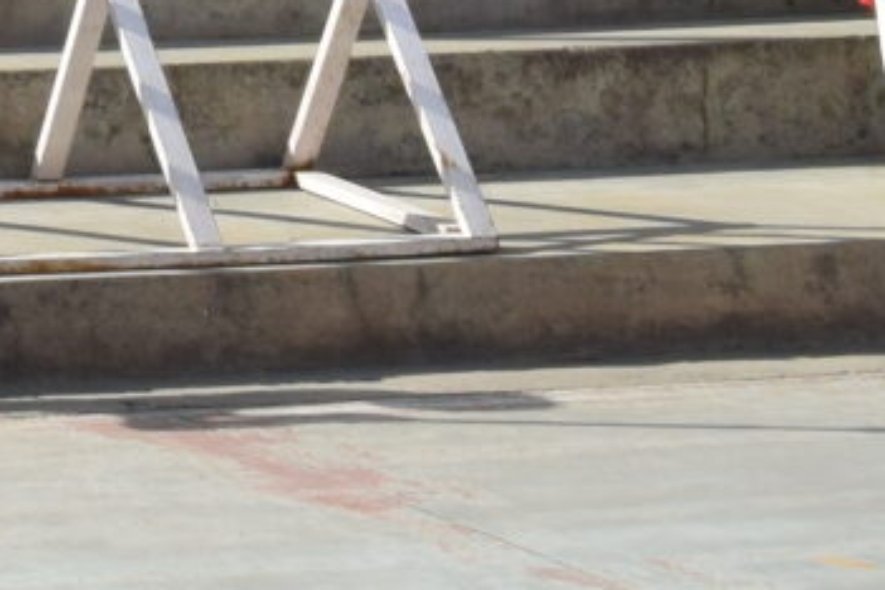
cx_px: -1717
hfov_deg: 8.7
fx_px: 4843
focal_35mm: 197
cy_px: -1433
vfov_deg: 6.2
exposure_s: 1/500
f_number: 8
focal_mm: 18
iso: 200
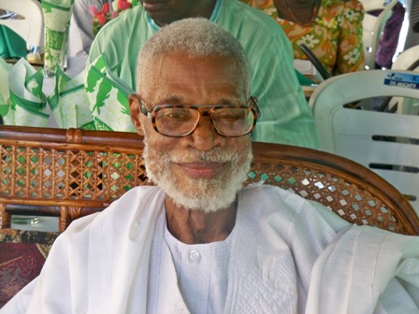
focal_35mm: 106
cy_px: 157
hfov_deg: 18.5
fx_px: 1283
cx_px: 210
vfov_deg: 14.0
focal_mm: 18.8
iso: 64
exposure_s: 1/50
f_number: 4.2
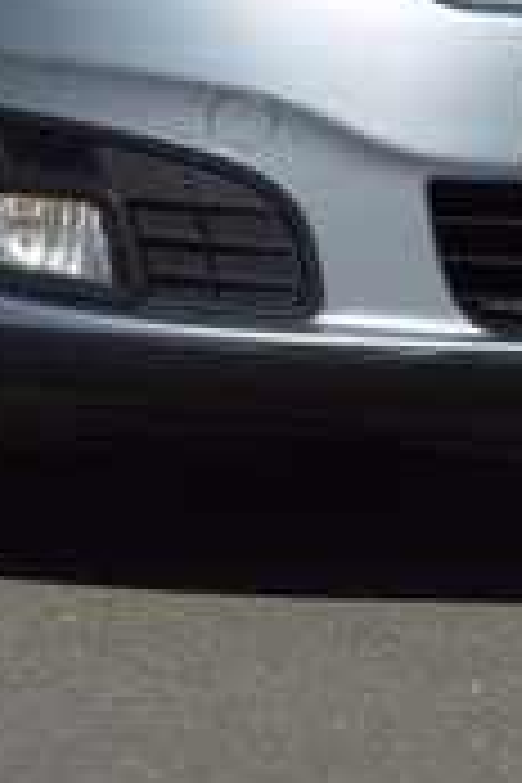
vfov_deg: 4.7
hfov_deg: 3.1
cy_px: -76
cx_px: 256
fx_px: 9591
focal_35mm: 441
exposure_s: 1/400
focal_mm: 80
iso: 100
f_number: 10
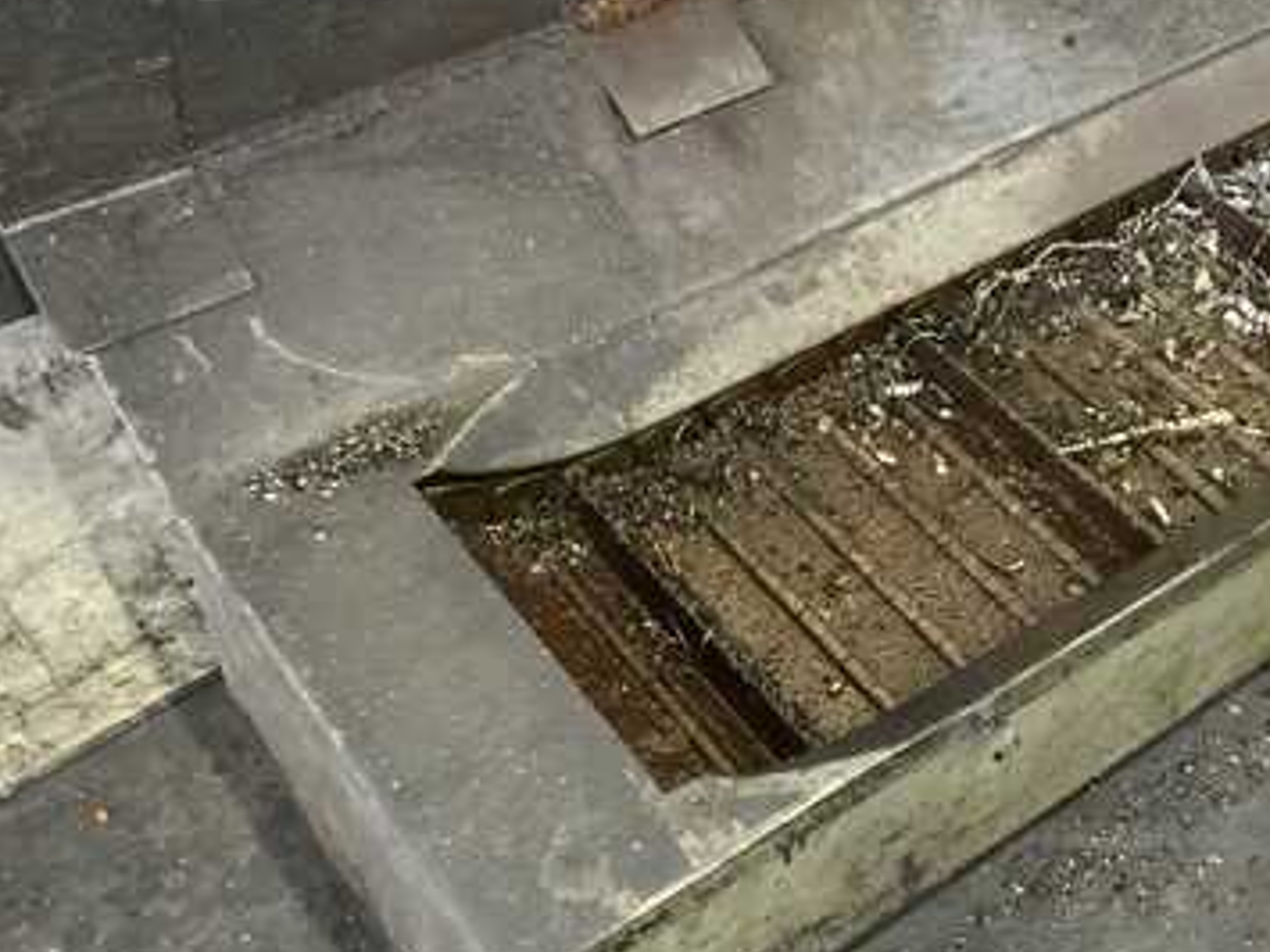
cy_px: 519
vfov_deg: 29.6
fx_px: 1797
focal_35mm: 49
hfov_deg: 38.7
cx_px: 780
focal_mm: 3
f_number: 1.8
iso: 250
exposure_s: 1/40
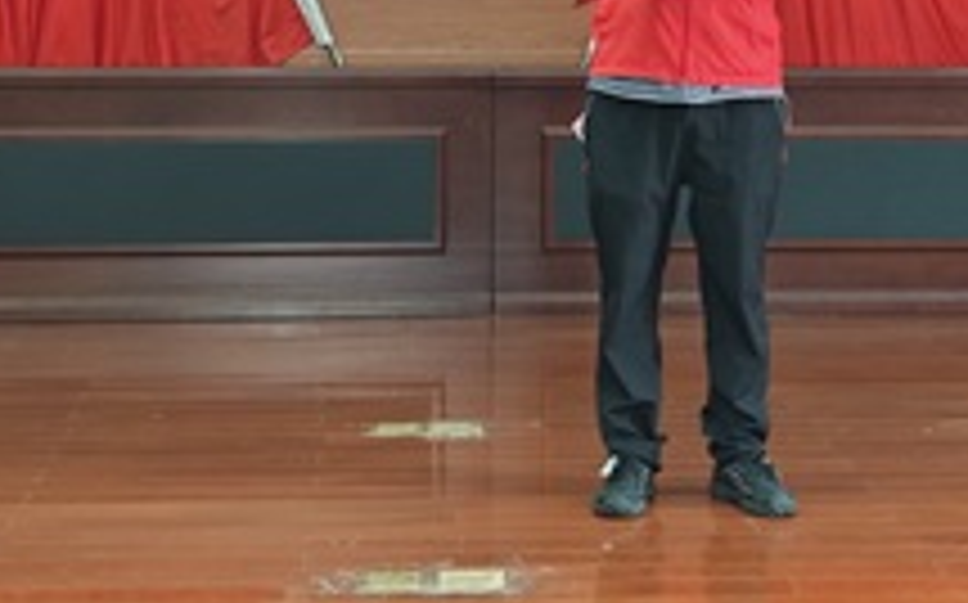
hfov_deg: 22.3
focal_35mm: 93
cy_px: -70
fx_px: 2452
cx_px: 592
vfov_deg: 13.7
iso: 160
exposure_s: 1/50
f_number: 1.6
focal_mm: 6.55
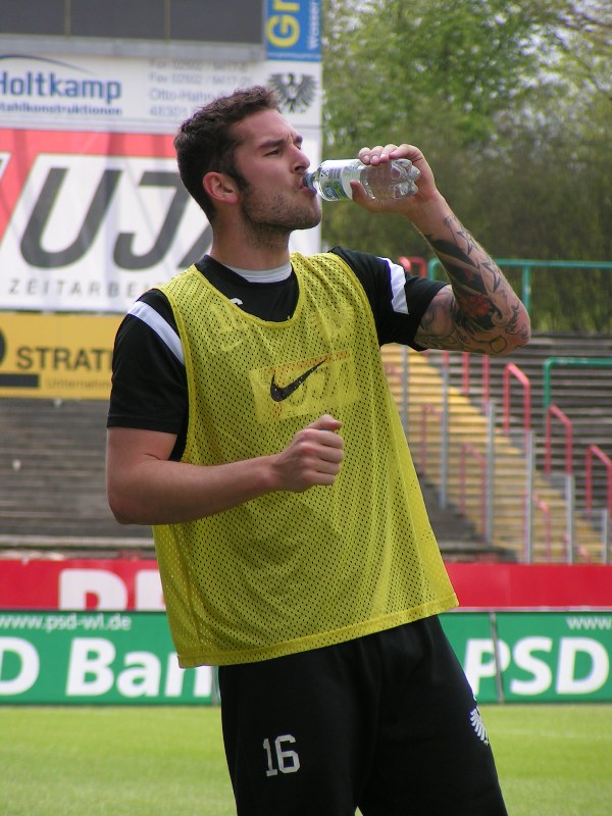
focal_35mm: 283
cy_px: 408
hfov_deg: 5.3
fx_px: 6671
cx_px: 306
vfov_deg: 7.0
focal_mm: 43.3
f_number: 3.5
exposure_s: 1/500
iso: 50
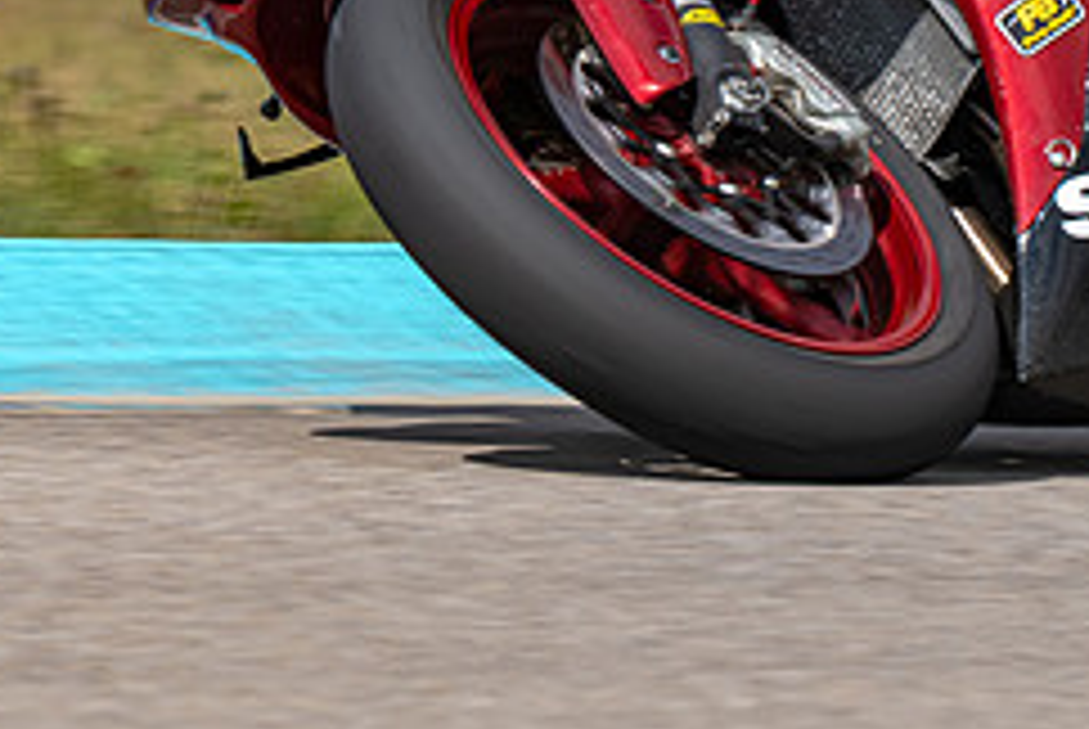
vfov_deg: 1.0
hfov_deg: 1.4
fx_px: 43521
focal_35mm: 1437
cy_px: 65
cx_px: 734
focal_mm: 600
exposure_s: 1/800
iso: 320
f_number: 11
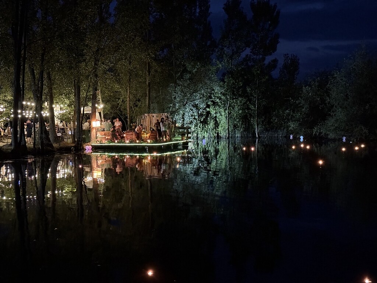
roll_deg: +1.4
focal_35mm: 48
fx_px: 523
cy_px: 142
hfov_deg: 39.7
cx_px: 188
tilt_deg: -2.6
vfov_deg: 30.3
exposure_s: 1/17
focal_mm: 6.76
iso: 4000
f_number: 1.78
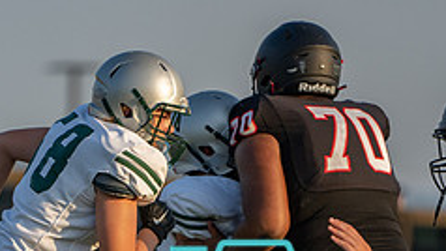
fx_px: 12065
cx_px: 197
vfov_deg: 1.2
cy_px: 329
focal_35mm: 1020
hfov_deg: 2.1
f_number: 5.6
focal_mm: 400
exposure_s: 1/1250
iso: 400
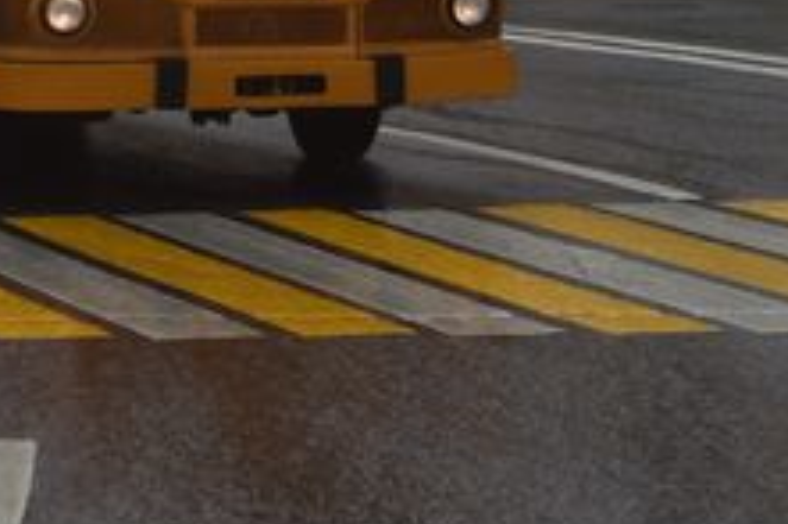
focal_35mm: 222
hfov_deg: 9.1
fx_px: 4856
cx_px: -271
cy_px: -135
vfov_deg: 6.1
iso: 800
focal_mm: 70
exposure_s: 1/1250
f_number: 5
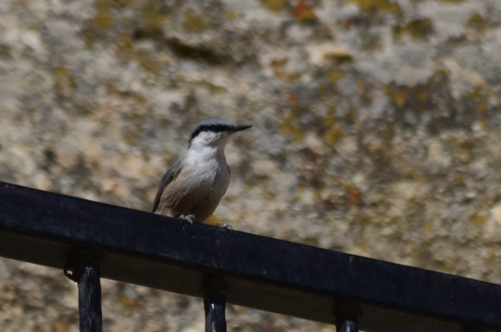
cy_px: 166
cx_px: 250
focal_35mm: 450
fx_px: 6251
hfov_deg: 4.6
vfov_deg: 3.0
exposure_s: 1/4000
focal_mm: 300
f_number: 8
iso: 640
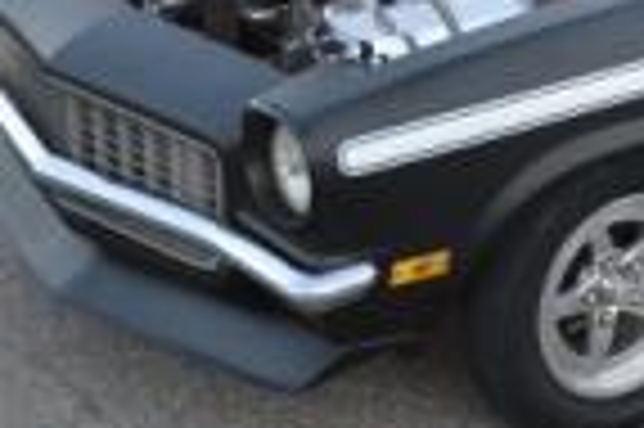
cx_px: 865
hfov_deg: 13.2
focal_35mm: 150
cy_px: -61
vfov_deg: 9.0
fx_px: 2680
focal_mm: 32
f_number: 5
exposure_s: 1/100
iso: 200
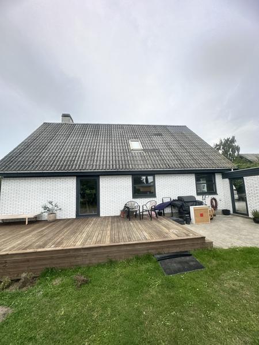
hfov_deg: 85.7
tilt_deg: +7.2
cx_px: 130
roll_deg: -0.3
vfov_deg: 102.1
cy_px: 172
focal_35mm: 14
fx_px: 140
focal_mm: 2.22
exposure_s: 1/99
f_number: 2.2
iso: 100
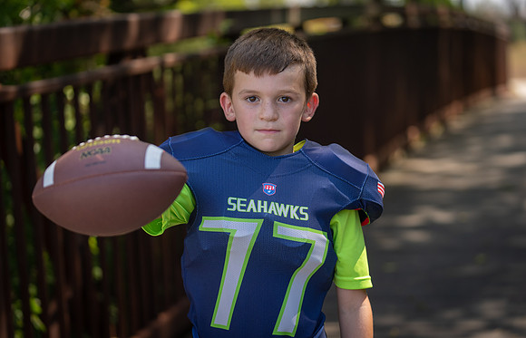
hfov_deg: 22.8
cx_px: 266
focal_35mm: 90
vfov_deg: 14.8
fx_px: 1305
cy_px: 188
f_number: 2.8
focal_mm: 83
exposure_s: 1/400
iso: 100
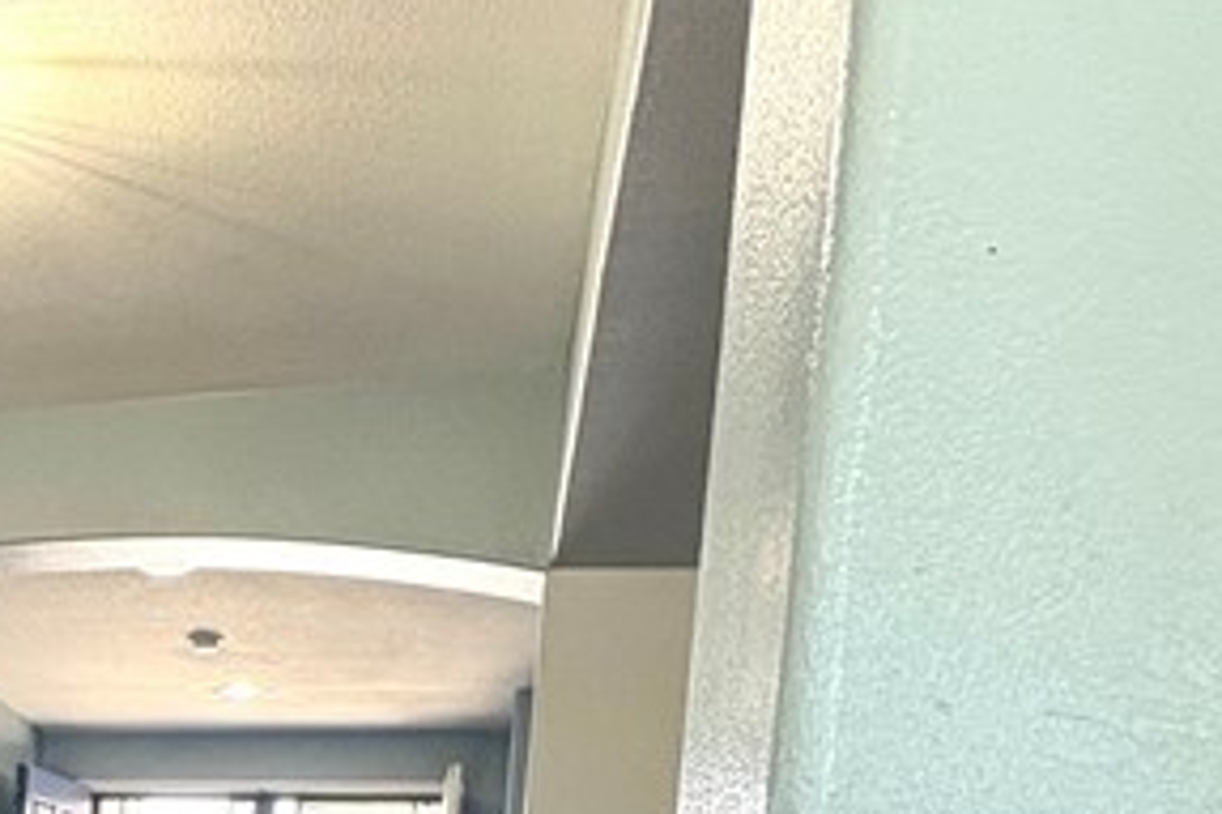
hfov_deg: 31.6
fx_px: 1764
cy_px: 1117
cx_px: -264
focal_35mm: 52
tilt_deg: -3.6
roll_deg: -3.2
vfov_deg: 22.6
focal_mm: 2.22
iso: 320
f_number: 2.2
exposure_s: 1/60
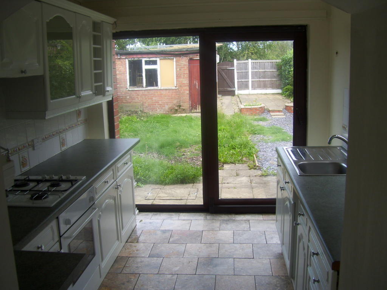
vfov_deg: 39.7
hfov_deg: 51.4
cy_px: 145
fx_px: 402
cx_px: 194
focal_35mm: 36
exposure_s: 1/200
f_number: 2.7
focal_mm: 6
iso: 80
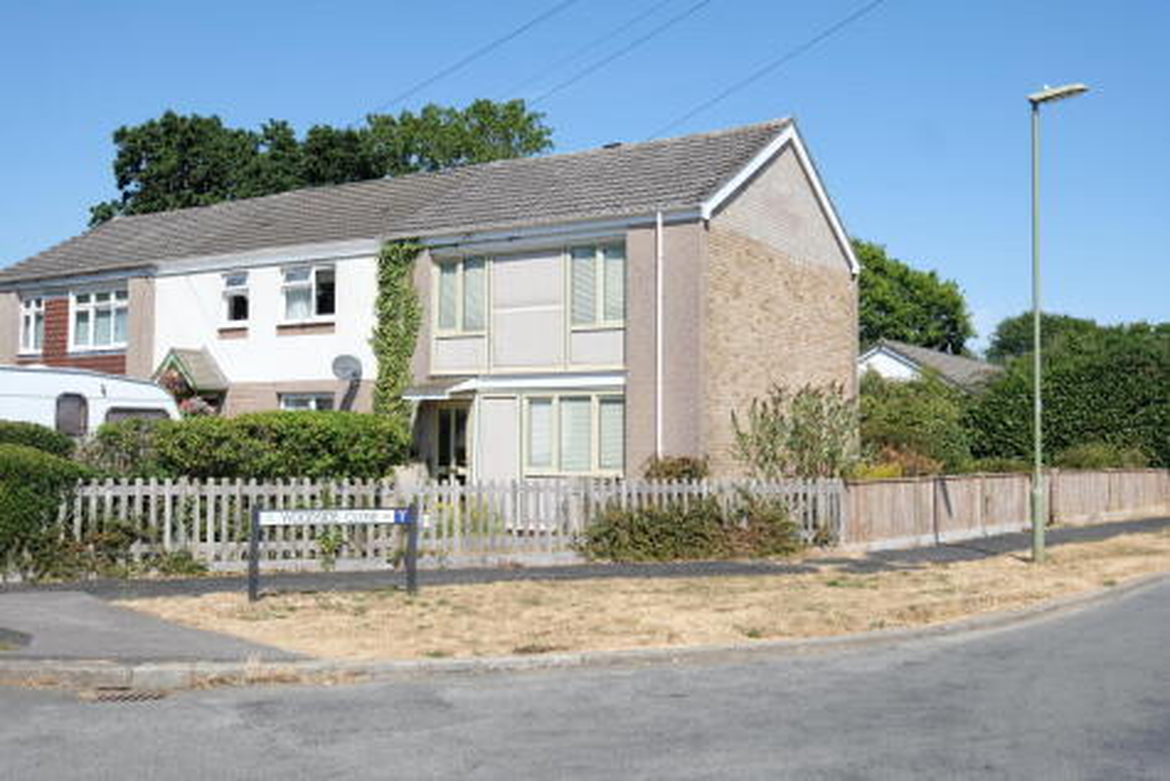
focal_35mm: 36
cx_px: 585
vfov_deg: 36.9
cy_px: 390
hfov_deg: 53.1
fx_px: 1170
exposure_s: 1/680
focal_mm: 24
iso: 200
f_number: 5.6
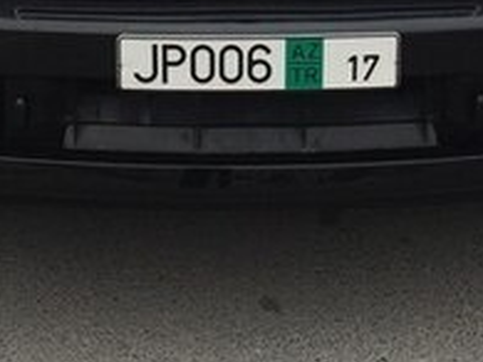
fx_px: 1367
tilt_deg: -9.8
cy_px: -210
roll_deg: -1.1
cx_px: 240
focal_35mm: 98
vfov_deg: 14.0
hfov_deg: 20.0
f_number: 2.2
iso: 32
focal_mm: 4.15
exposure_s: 1/213
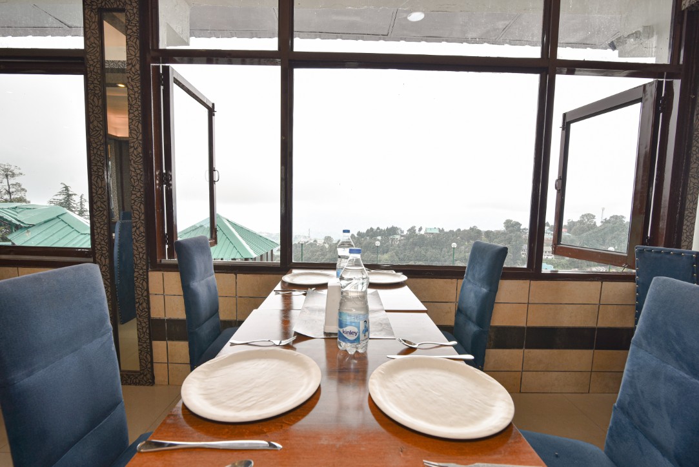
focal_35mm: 16
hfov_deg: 96.7
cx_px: 350
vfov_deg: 73.8
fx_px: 311
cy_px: 234
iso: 160
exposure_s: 1/100
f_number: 8
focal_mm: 16
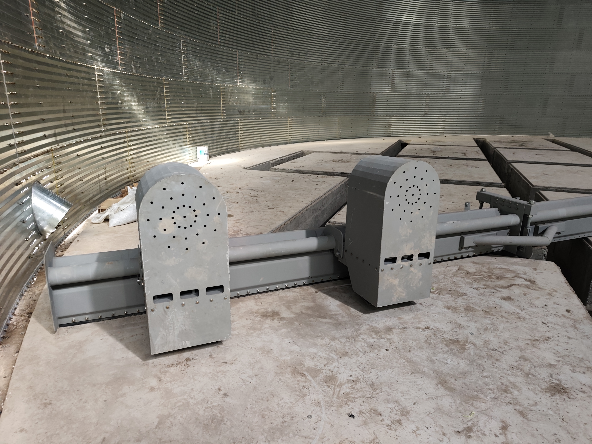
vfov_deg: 58.9
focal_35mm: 23
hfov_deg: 73.9
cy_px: 222
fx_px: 393
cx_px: 296
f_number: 1.65
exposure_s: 1/25
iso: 2500
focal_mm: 6.19
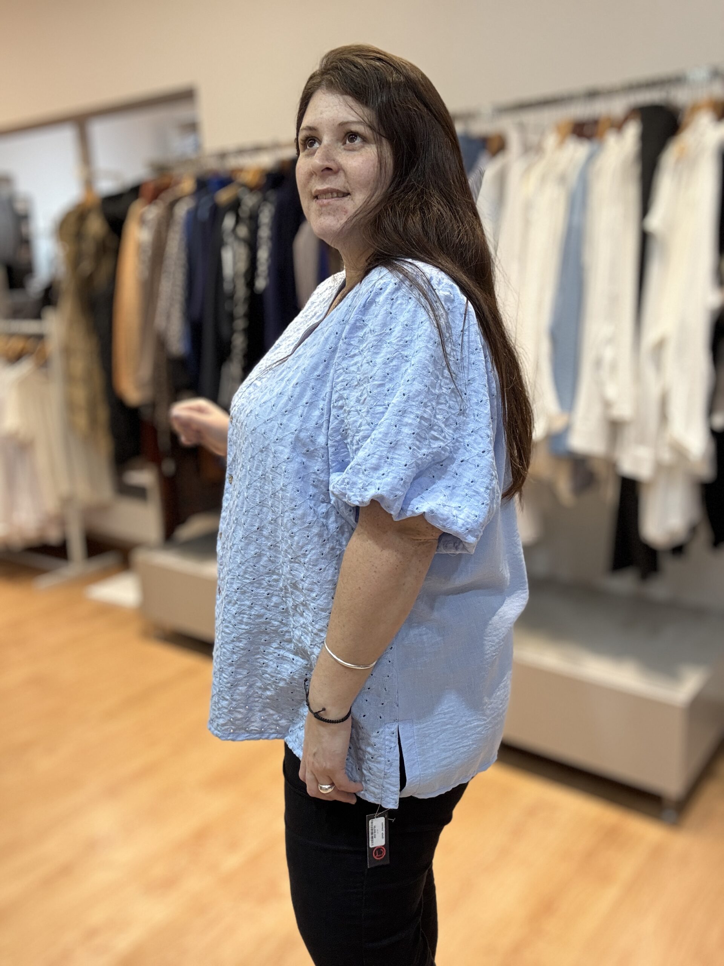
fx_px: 837
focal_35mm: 30
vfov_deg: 60.0
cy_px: 483
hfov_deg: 46.8
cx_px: 362
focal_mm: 2.69
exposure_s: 1/50
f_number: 1.9
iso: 80
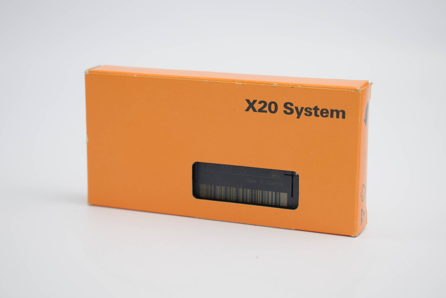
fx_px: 893
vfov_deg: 19.0
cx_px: 223
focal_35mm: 72
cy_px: 149
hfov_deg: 28.1
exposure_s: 1/90
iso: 250
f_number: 5.3
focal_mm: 48
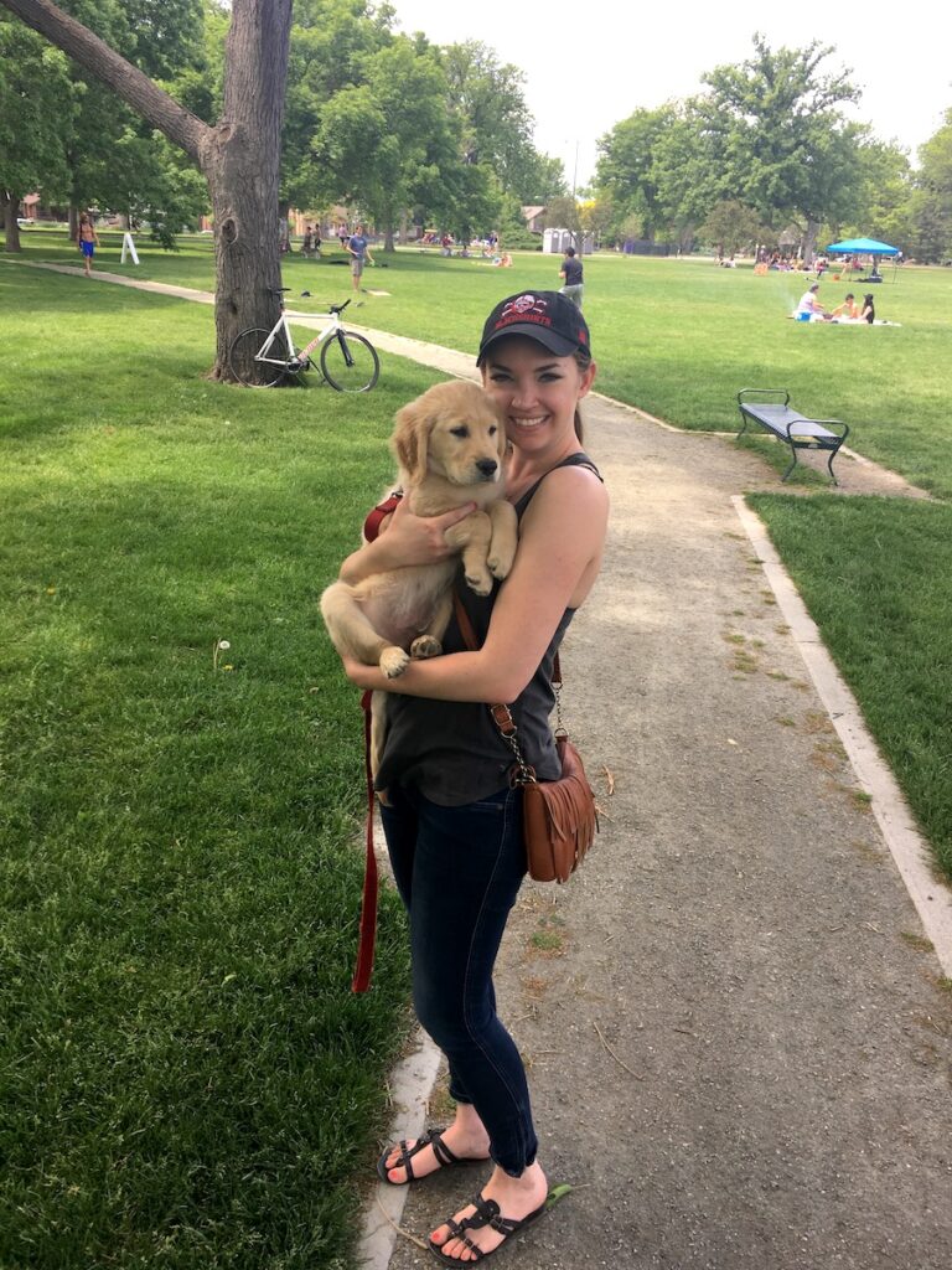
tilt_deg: -19.8
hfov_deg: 48.2
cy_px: 635
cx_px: 476
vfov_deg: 61.7
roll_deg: -2.6
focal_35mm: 29
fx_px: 1063
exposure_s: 1/278
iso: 25
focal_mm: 4.15
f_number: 2.2
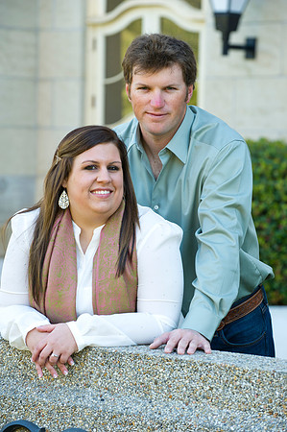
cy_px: 216
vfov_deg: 14.7
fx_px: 1678
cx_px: 144
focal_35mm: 140
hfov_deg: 9.8
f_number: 5.6
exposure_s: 1/100
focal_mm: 140
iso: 400
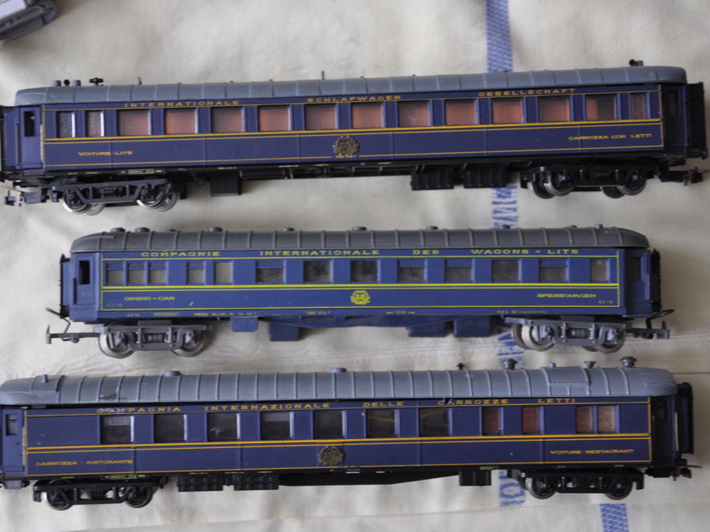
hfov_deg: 28.2
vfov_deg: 21.3
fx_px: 1415
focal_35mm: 69
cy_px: 268
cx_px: 344
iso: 400
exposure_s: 1/15
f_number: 4.8
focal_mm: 42
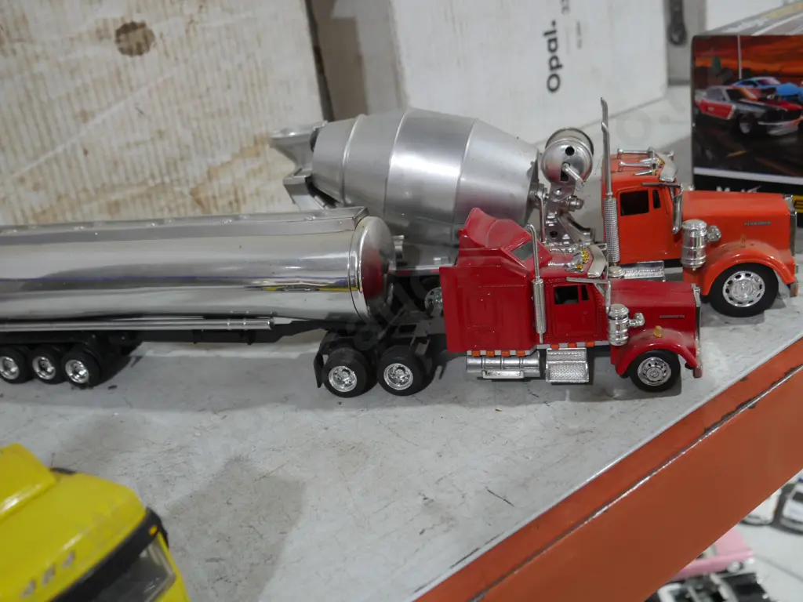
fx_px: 835
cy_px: 301
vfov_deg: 39.7
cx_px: 402
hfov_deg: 51.4
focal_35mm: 36
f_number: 4
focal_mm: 18
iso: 800
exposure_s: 1/60
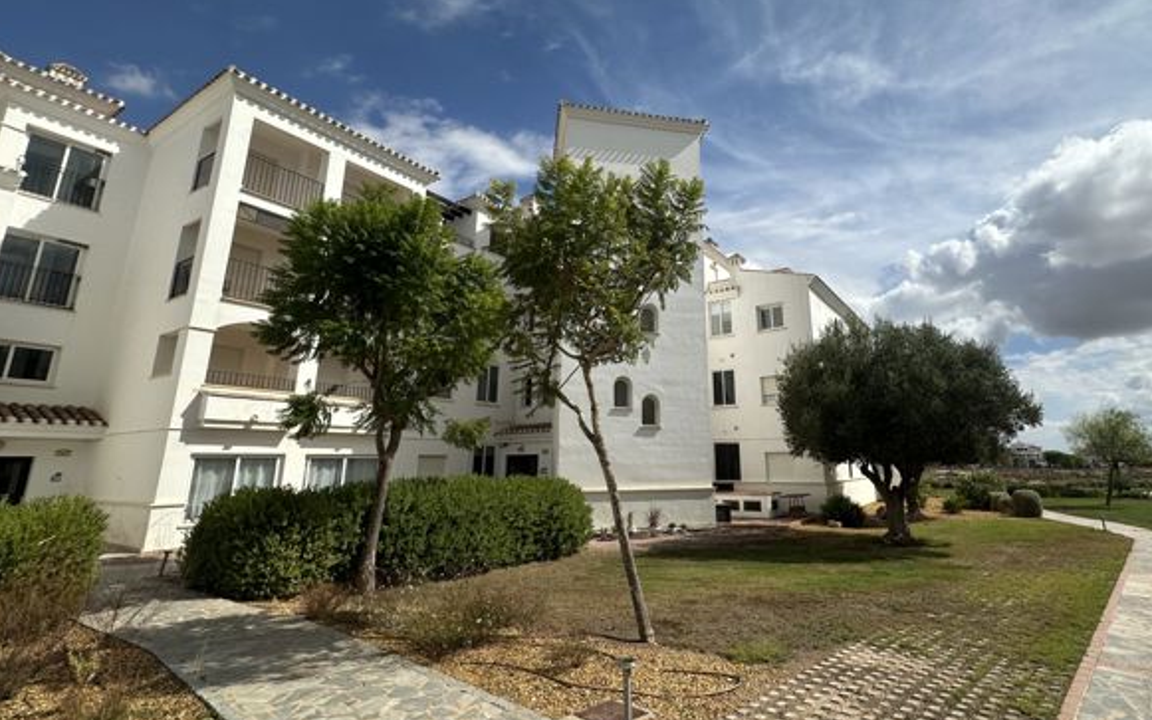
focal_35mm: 18
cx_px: 649
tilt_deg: +13.2
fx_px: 565
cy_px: 321
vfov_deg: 64.8
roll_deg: +0.6
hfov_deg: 90.6
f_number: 2.2
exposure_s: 1/3300
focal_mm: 2.22
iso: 50
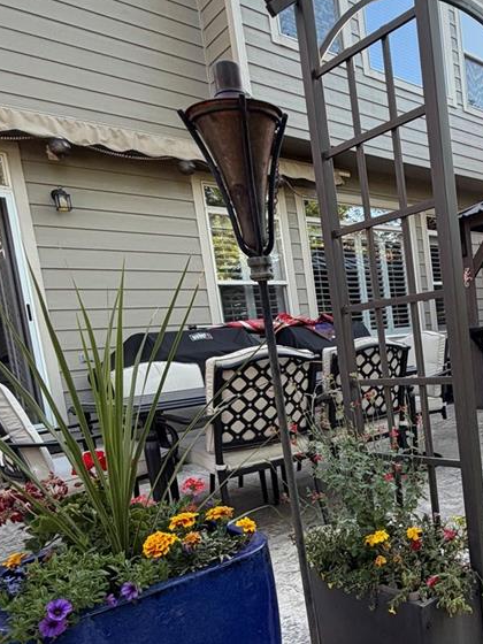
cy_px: 406
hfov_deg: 42.4
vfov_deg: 59.1
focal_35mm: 30
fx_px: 558
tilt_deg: -5.1
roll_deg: +6.7
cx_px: 446
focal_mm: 2.22
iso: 64
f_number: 2.2
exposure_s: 1/136
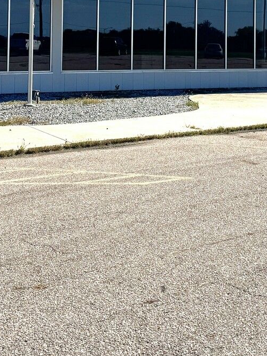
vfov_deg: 25.9
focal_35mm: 72
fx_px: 741
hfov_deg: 20.4
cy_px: 18
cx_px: 170
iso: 80
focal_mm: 6.76
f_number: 1.78
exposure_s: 1/6410
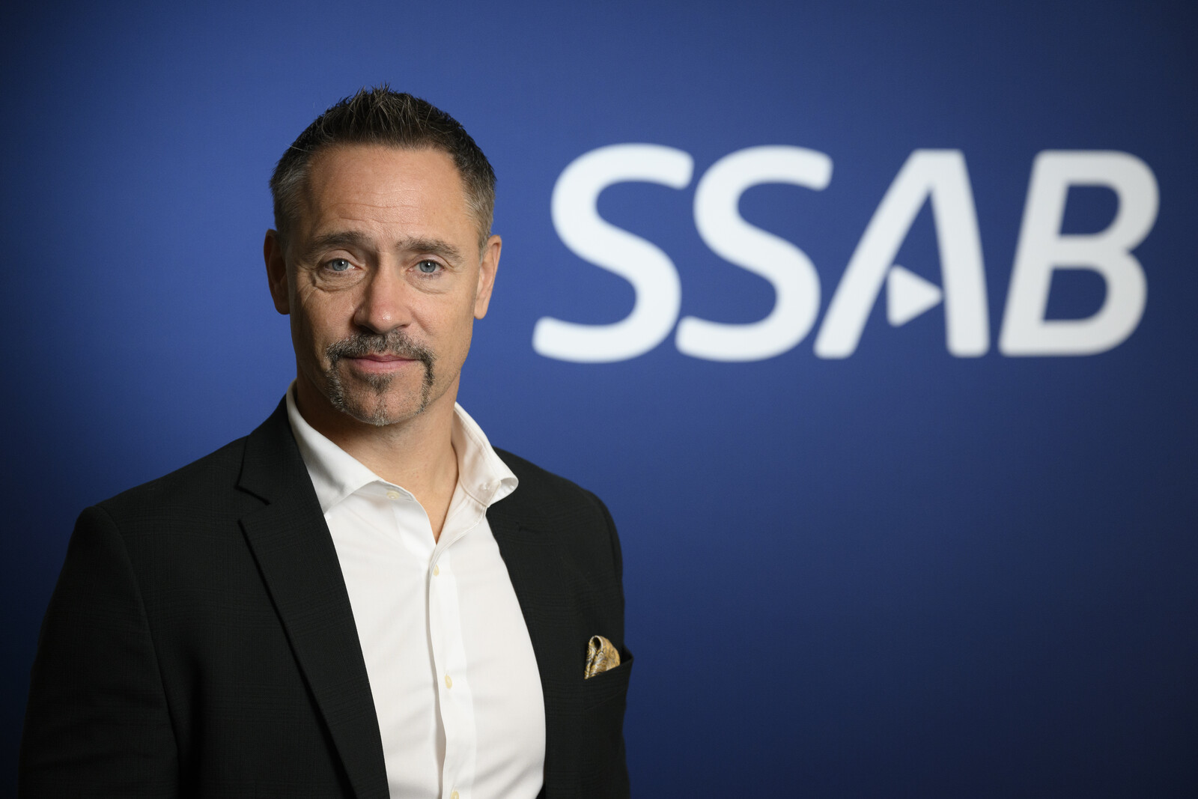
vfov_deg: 19.5
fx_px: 2329
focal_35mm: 70
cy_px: 400
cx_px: 599
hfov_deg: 28.8
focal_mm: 70
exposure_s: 1/500
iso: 1250
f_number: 4
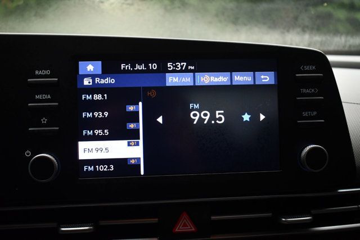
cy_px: 120
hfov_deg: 48.4
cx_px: 180
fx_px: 400
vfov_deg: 33.4
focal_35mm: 40
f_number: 4
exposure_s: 1/160
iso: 800
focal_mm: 27
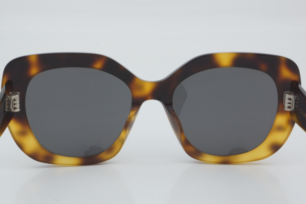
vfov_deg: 16.6
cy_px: 102
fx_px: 701
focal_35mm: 82
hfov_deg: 24.6
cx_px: 153
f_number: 32
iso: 100
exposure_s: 1/3
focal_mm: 55
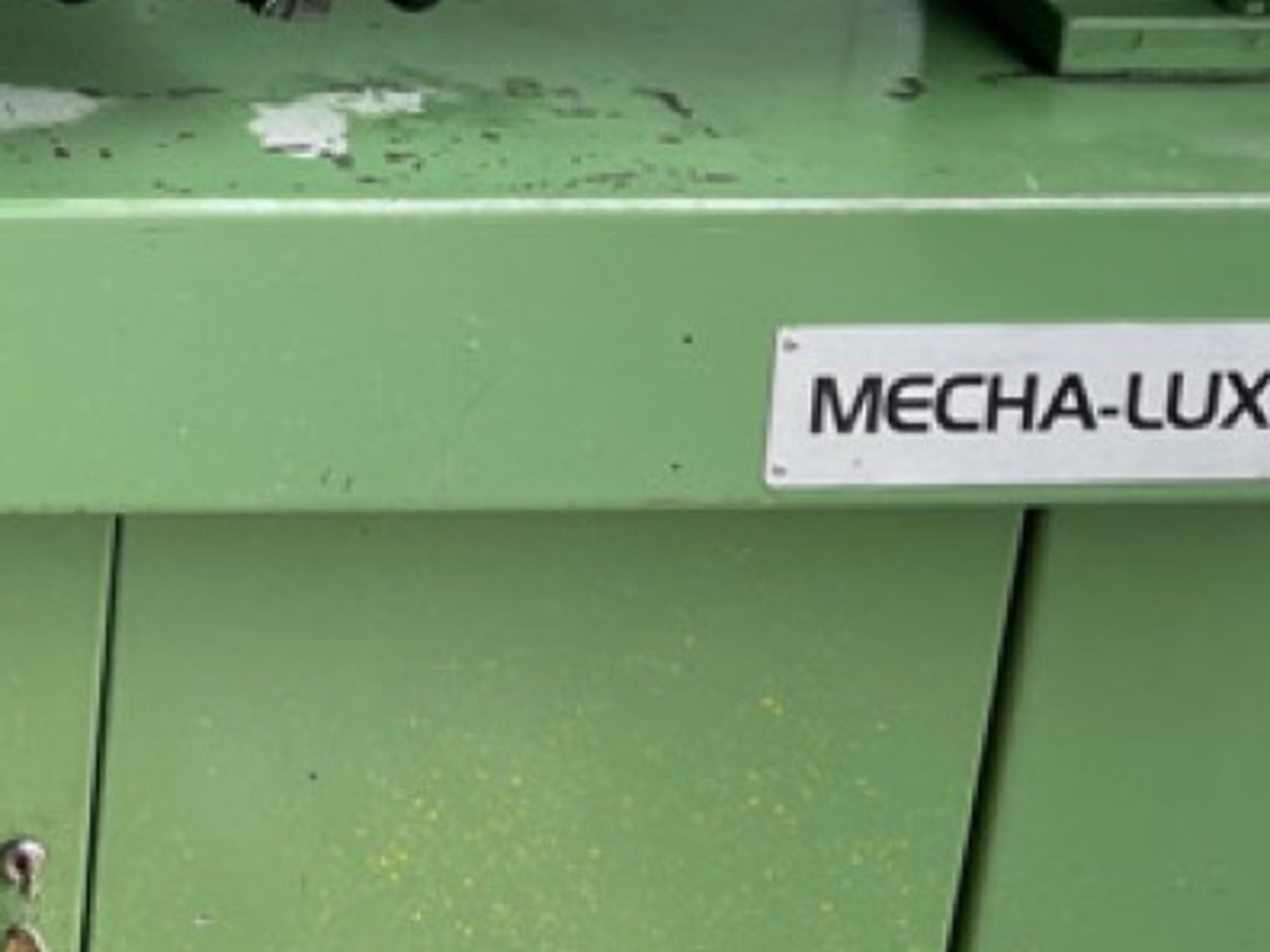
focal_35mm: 105
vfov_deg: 13.8
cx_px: -285
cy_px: -67
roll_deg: -2.3
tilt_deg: -22.2
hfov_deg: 17.7
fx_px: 3852
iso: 50
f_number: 1.6
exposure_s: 1/121
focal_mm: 5.1
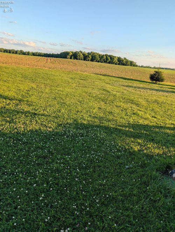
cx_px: 88
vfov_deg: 71.5
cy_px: 116
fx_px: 161
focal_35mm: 24
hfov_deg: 56.9
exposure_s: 1/330
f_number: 1.68
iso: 20
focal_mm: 6.9
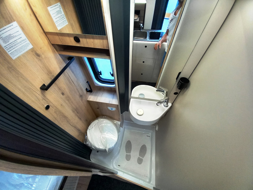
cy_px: 95
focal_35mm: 13
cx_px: 126
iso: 160
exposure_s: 1/50
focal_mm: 1.13
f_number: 2.2
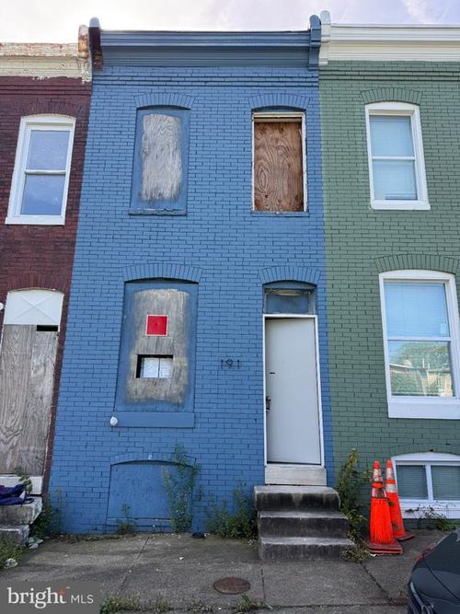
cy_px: 307
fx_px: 425
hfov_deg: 56.8
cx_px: 230
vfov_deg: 71.6
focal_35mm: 24
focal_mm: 6.76
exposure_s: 1/722
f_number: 1.78
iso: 80
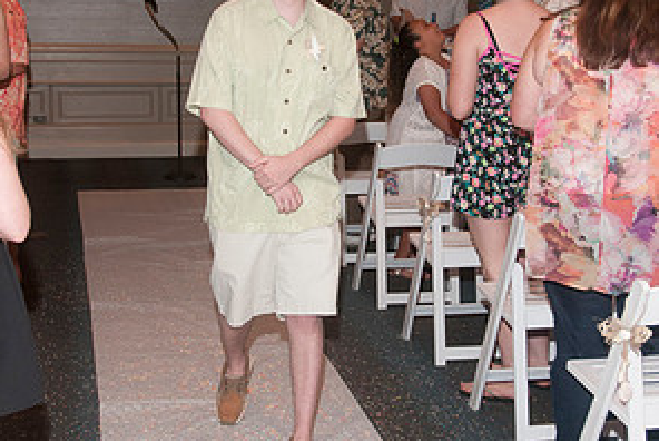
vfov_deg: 20.6
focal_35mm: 66
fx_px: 1209
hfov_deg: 30.5
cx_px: 328
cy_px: 160
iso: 800
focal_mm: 29
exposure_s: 1/60
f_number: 5.6
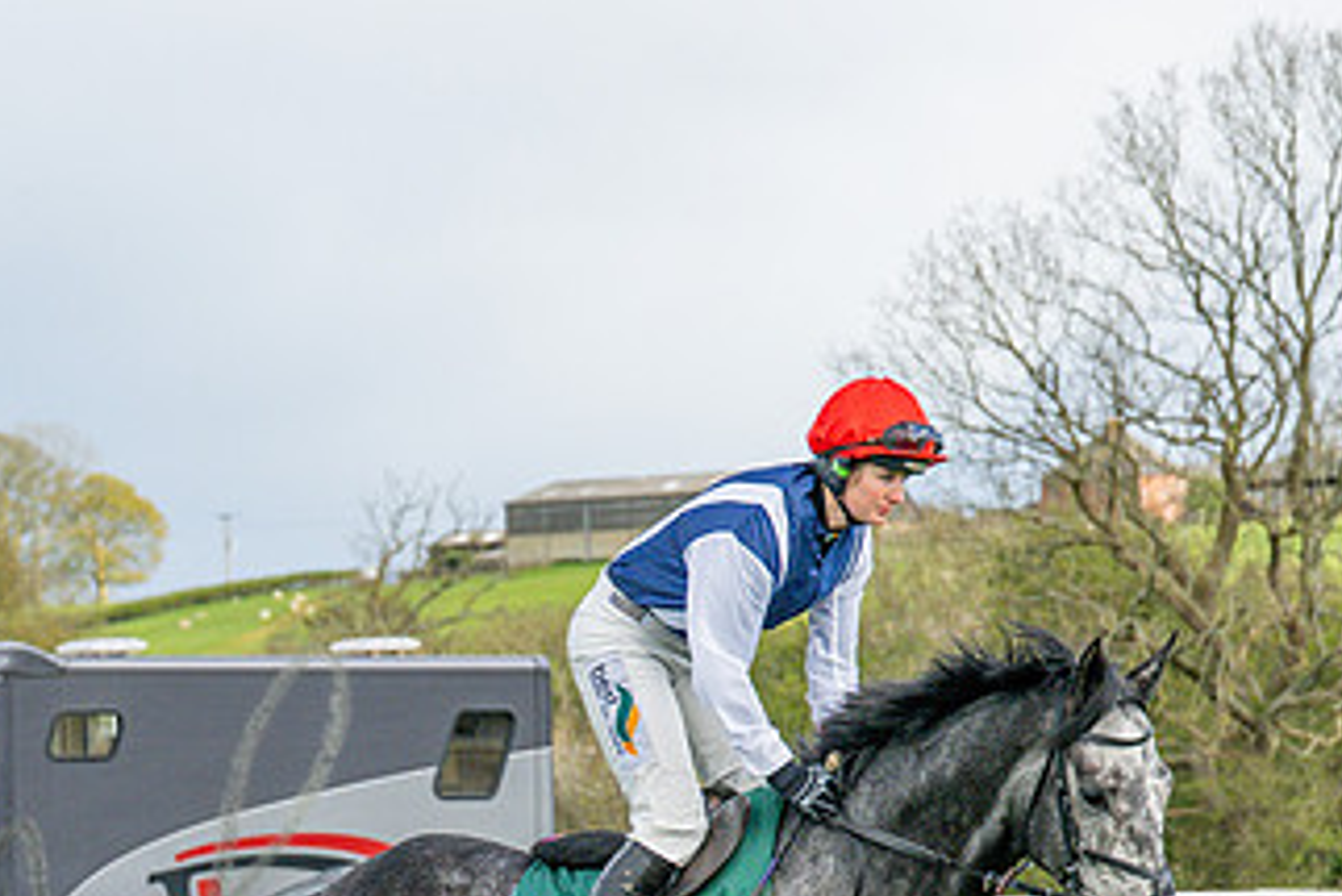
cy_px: 934
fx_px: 8988
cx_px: 589
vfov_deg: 5.7
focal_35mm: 241
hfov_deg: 8.5
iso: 400
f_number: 4
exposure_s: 1/3200
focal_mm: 77
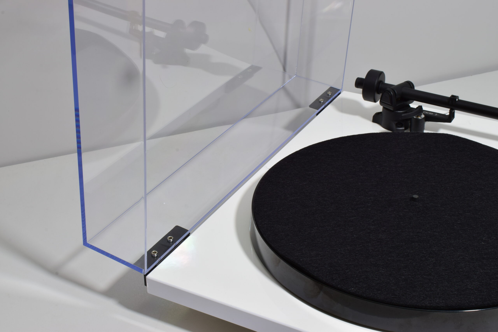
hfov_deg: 36.9
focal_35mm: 54
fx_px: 747
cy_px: 166
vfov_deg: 25.1
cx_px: 249
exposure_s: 2
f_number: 25
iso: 100
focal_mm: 36
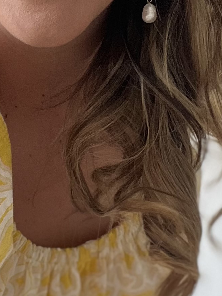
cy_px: 71
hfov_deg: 13.9
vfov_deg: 18.6
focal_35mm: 105
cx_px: 15
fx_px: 897
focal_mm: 2.71
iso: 100
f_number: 2.2
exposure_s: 1/69
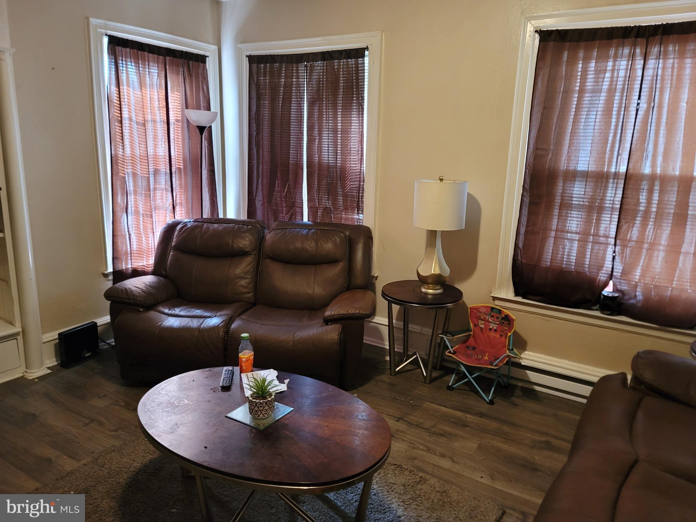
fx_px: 503
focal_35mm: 25
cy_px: 261
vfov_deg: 54.9
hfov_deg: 69.4
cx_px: 348
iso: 500
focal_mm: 7
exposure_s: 1/40
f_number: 1.8
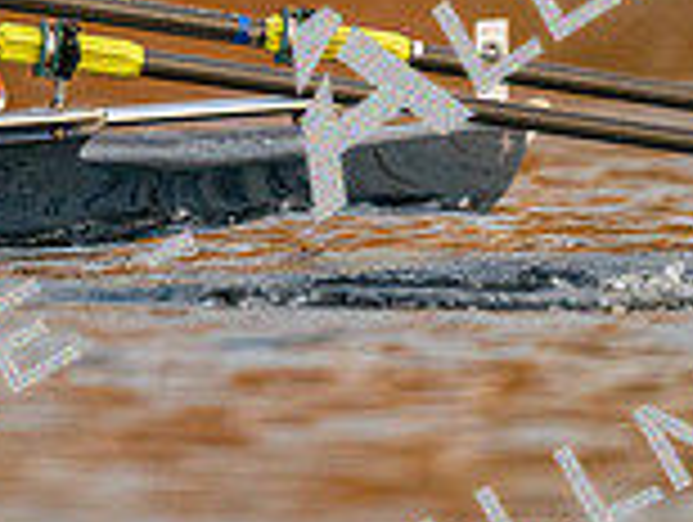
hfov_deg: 0.9
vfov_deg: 0.7
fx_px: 43571
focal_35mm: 2173
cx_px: -94
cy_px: -205
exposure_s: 1/2500
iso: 3200
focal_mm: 600
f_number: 4
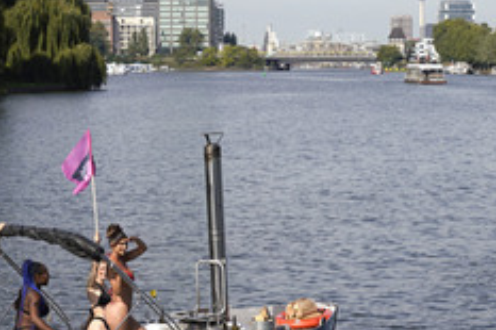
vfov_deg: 10.7
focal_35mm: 128
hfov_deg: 16.0
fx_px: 1762
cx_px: 252
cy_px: 181
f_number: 5.6
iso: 100
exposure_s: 1/1000
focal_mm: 66
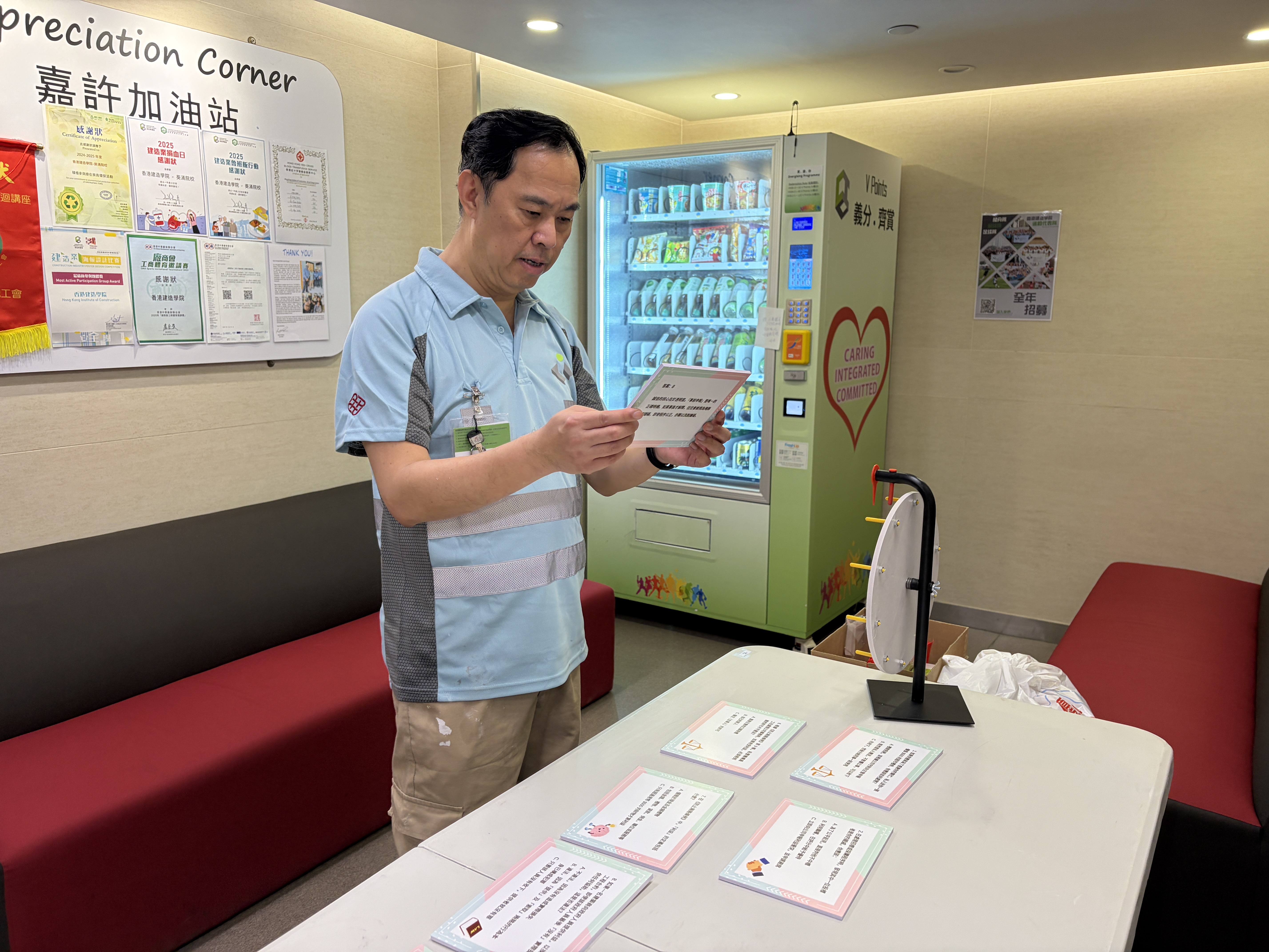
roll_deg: +0.0
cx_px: 634
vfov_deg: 53.1
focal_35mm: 26
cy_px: 476
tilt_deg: -9.9
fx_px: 953
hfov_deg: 67.3
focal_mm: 5.96
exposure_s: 1/50
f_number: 1.6
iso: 80
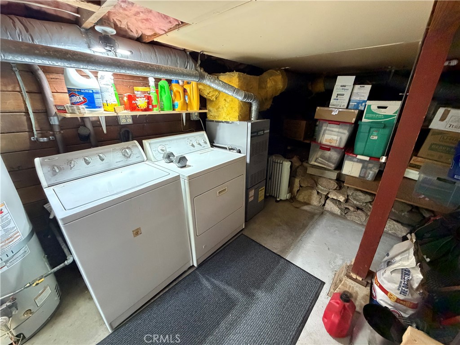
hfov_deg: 102.1
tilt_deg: -21.1
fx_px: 186
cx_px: 230
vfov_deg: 85.7
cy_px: 172
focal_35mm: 14
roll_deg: -0.4
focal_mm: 2.22
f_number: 2.2
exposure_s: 1/60
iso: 800
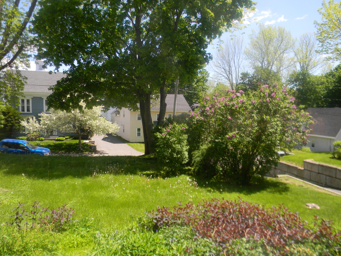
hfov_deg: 63.4
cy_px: 128
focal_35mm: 28
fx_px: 276
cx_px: 170
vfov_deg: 49.7
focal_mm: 5
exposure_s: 1/380
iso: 80
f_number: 3.5
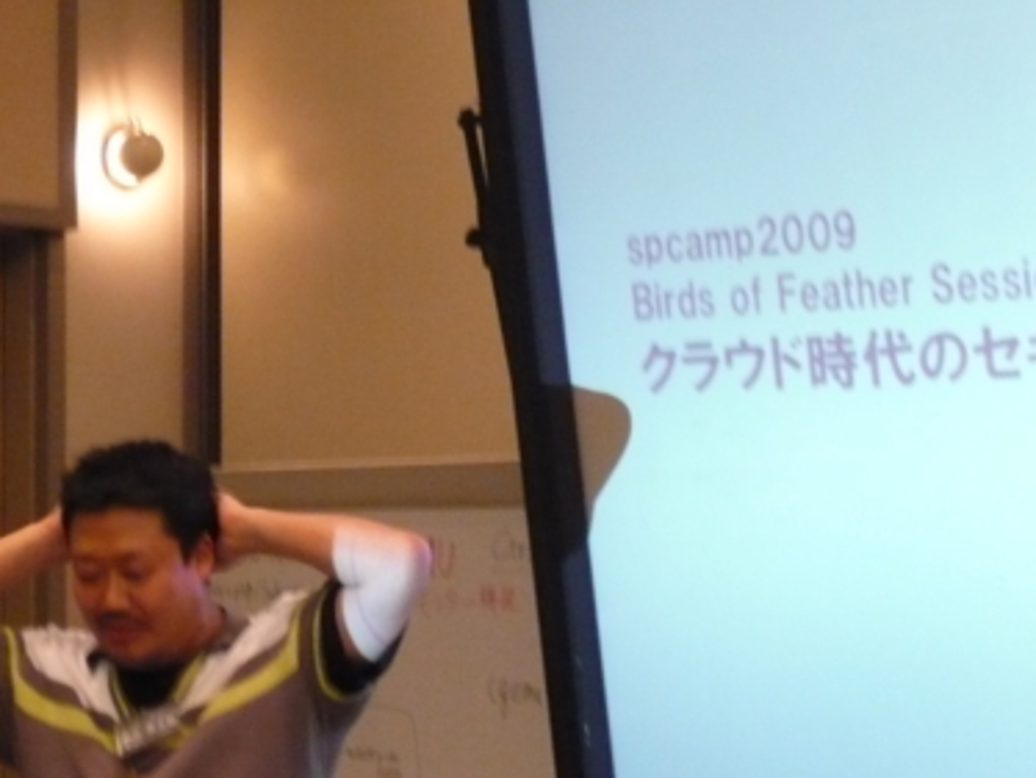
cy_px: 379
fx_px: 3025
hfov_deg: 19.4
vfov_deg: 14.7
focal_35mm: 101
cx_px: 335
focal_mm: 10.3
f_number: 4.3
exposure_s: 1/15
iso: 400
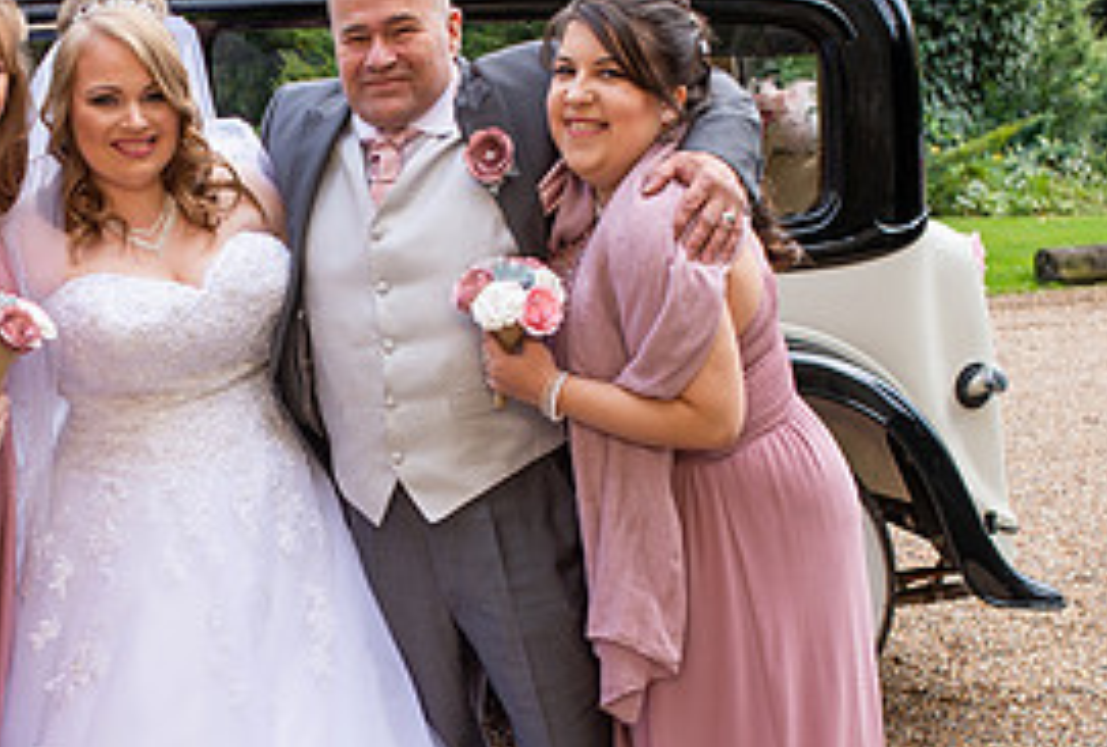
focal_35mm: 76
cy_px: 516
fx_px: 2346
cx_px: 215
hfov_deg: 26.1
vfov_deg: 18.0
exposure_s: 1/200
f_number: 4
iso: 200
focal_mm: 35
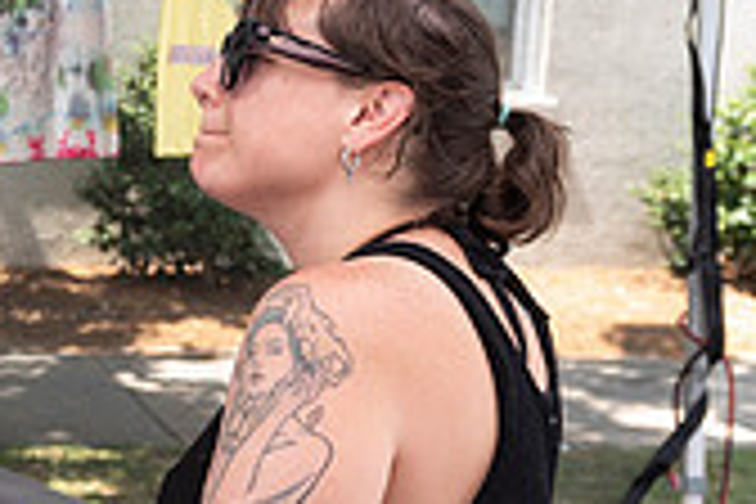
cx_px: -225
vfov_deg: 16.5
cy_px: 227
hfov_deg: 22.0
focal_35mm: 83
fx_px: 1743
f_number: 4
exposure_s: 1/100
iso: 50
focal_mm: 24
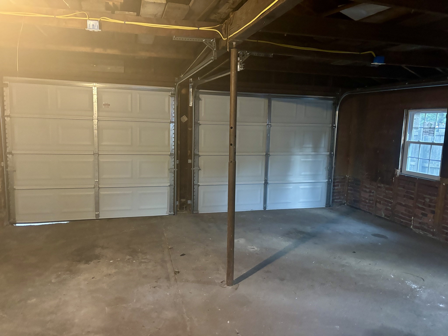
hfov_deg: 67.3
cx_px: 224
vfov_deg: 53.1
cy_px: 168
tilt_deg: -6.2
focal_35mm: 26
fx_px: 336
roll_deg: -0.3
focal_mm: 5.96
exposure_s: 1/30
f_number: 1.6
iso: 640
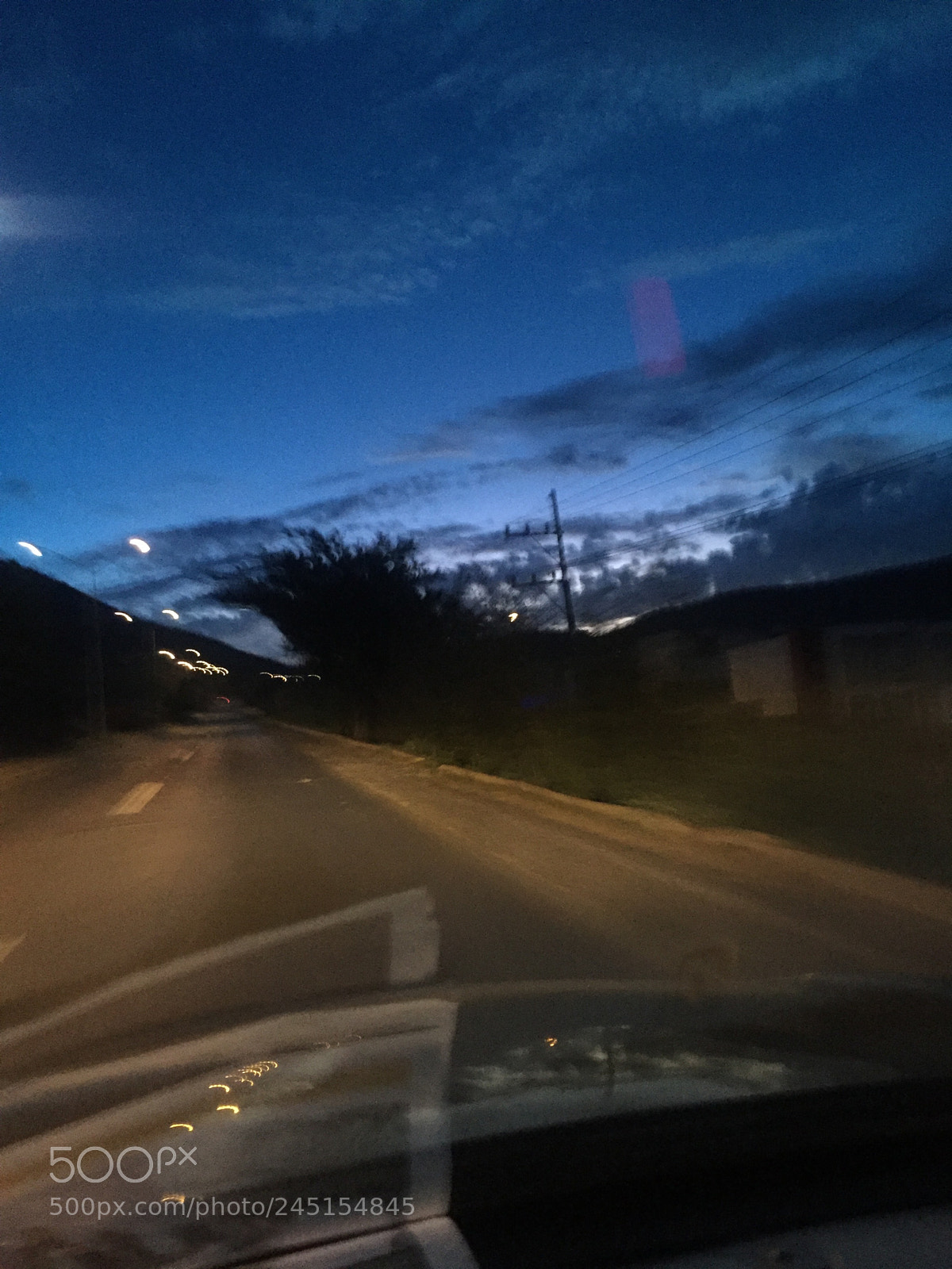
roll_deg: +5.1
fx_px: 1063
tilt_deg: +10.1
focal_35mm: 29
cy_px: 634
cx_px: 476
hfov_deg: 48.2
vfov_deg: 61.7
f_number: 2.2
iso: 640
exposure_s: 1/15
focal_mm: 4.15
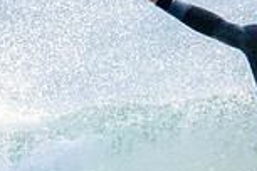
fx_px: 29717
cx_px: 428
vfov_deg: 0.3
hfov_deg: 0.5
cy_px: 294
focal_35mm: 4163
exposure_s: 1/2000
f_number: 13
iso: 3600
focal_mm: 800
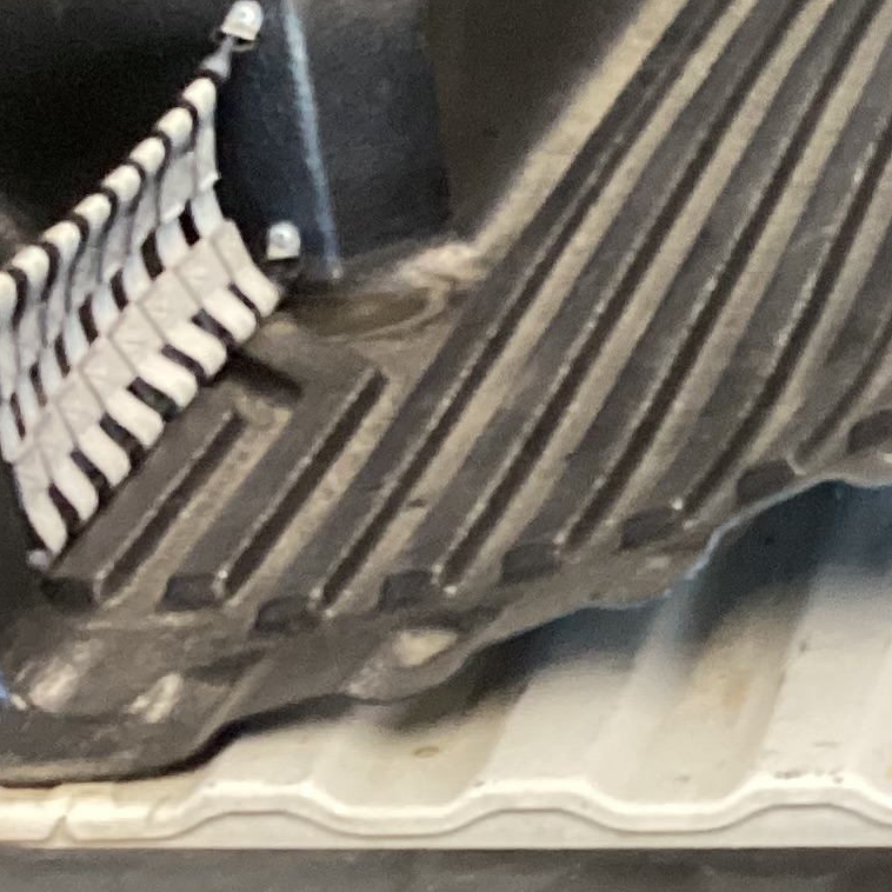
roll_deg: -0.9
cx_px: 1540
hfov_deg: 13.4
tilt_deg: -22.4
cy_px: 131
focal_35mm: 118
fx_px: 3440
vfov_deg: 14.7
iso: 320
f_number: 2.4
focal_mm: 3.3
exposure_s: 1/33
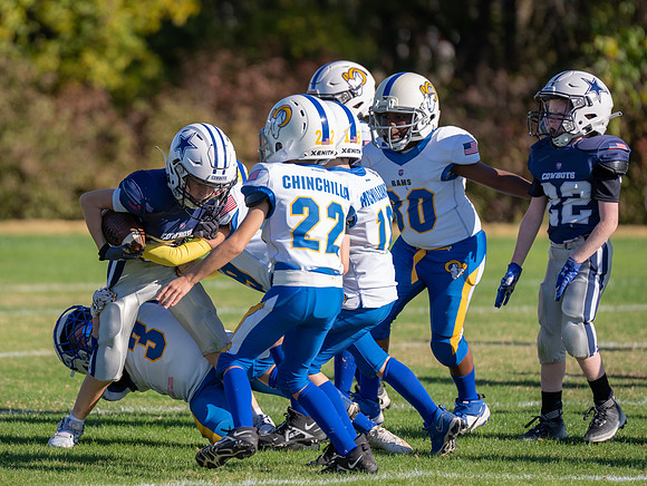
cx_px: 153
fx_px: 6363
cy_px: 244
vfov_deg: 4.4
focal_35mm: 340
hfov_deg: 5.8
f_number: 2.8
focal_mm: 200
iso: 100
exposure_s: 1/1600
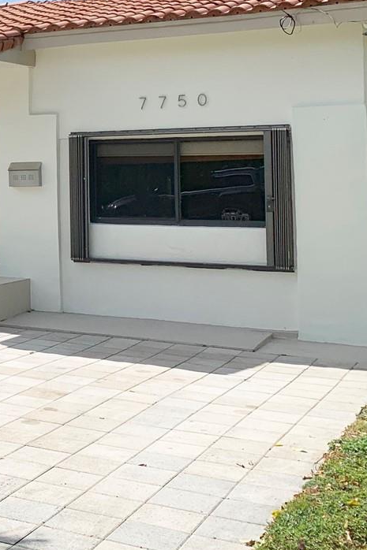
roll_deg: +0.4
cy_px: 151
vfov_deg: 31.9
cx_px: -220
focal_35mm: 62
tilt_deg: +2.8
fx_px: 948
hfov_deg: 18.7
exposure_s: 1/4464
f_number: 1.8
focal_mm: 4.25
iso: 25
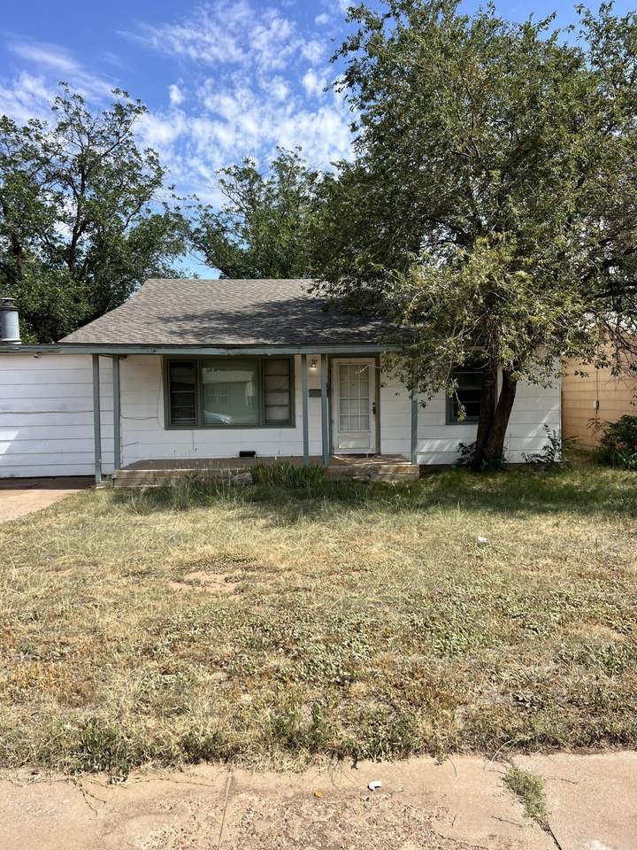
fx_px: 638
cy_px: 425
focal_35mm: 26
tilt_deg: -2.7
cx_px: 318
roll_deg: +1.6
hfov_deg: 53.1
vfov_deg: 67.3
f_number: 1.5
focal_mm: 5.7
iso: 50
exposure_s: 1/2695
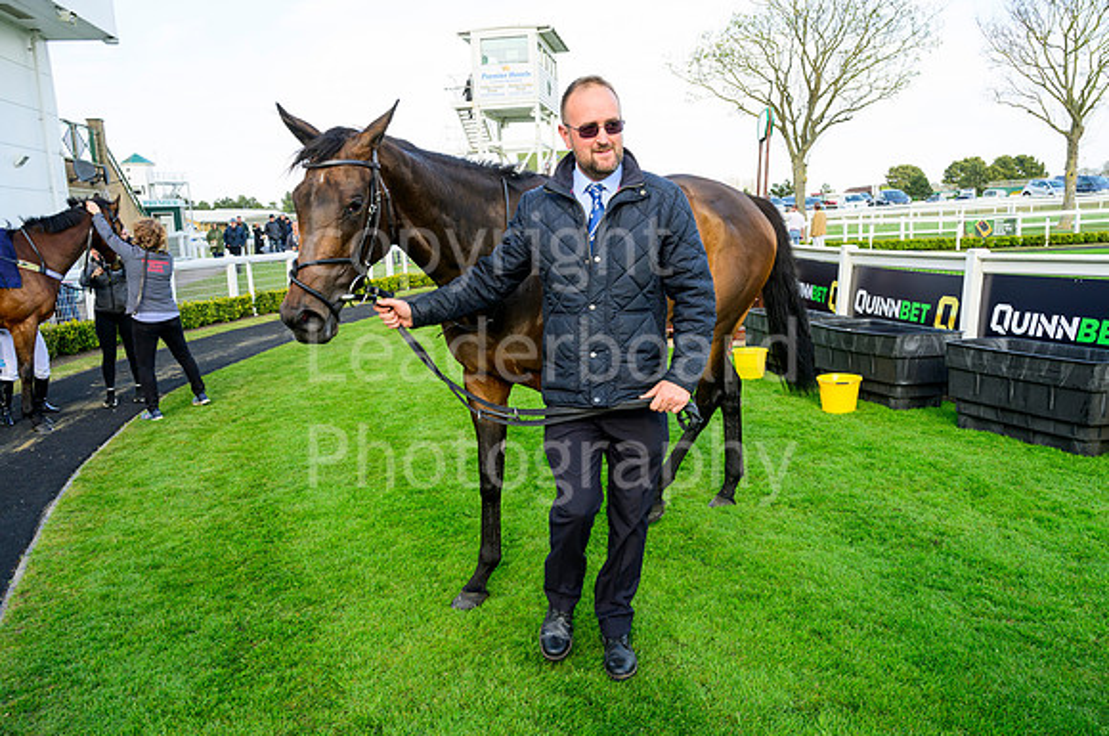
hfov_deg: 64.4
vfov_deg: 45.4
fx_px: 879
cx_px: 582
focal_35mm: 29
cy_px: 388
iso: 400
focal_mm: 24
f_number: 6.3
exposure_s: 1/320
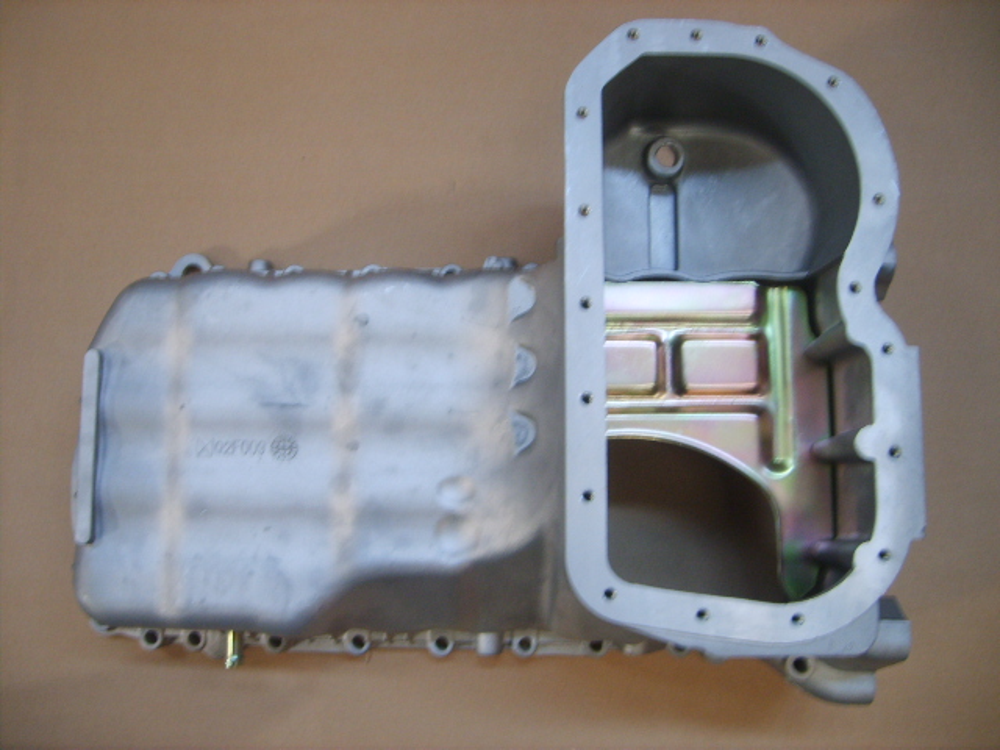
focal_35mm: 35
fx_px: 1011
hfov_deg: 52.6
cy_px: 375
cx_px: 500
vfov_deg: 40.7
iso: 139
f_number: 2.8
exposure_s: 1/4
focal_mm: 5.8
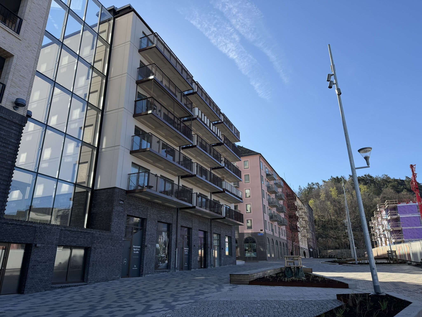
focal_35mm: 24
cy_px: 158
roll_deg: +0.4
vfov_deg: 56.8
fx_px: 293
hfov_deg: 71.6
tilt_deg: +19.9
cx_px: 211
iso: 80
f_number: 1.78
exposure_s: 1/3145
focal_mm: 6.76
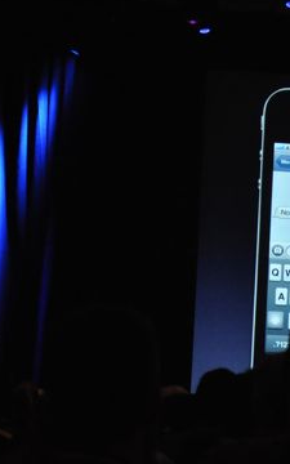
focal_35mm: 145
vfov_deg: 14.4
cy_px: 255
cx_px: 347
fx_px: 1835
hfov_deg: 8.9
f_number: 4.8
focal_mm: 45
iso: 1600
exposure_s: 1/80
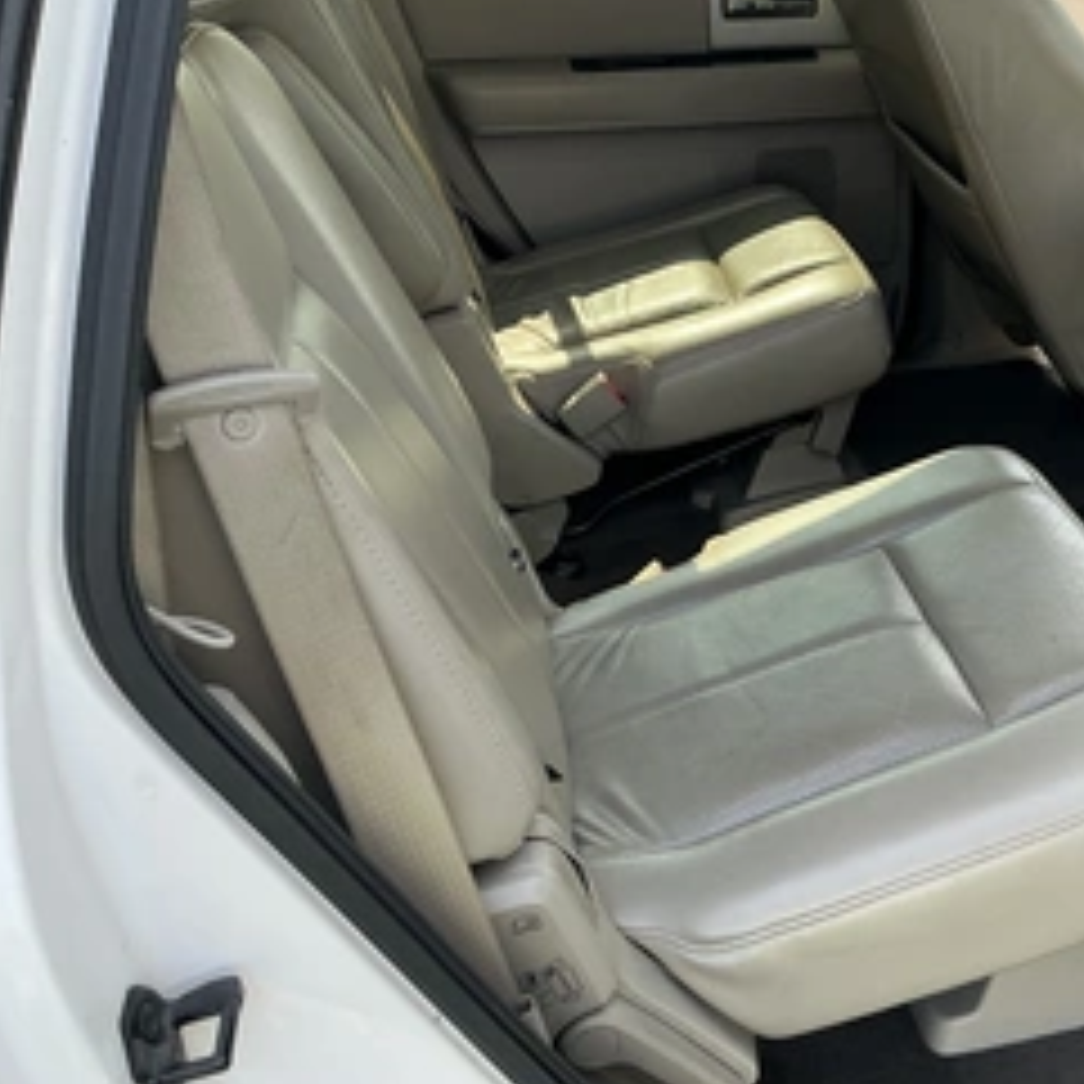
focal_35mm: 41
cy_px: 486
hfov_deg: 39.2
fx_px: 1453
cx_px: 877
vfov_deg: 40.9
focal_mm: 3
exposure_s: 1/122
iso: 25
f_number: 1.8
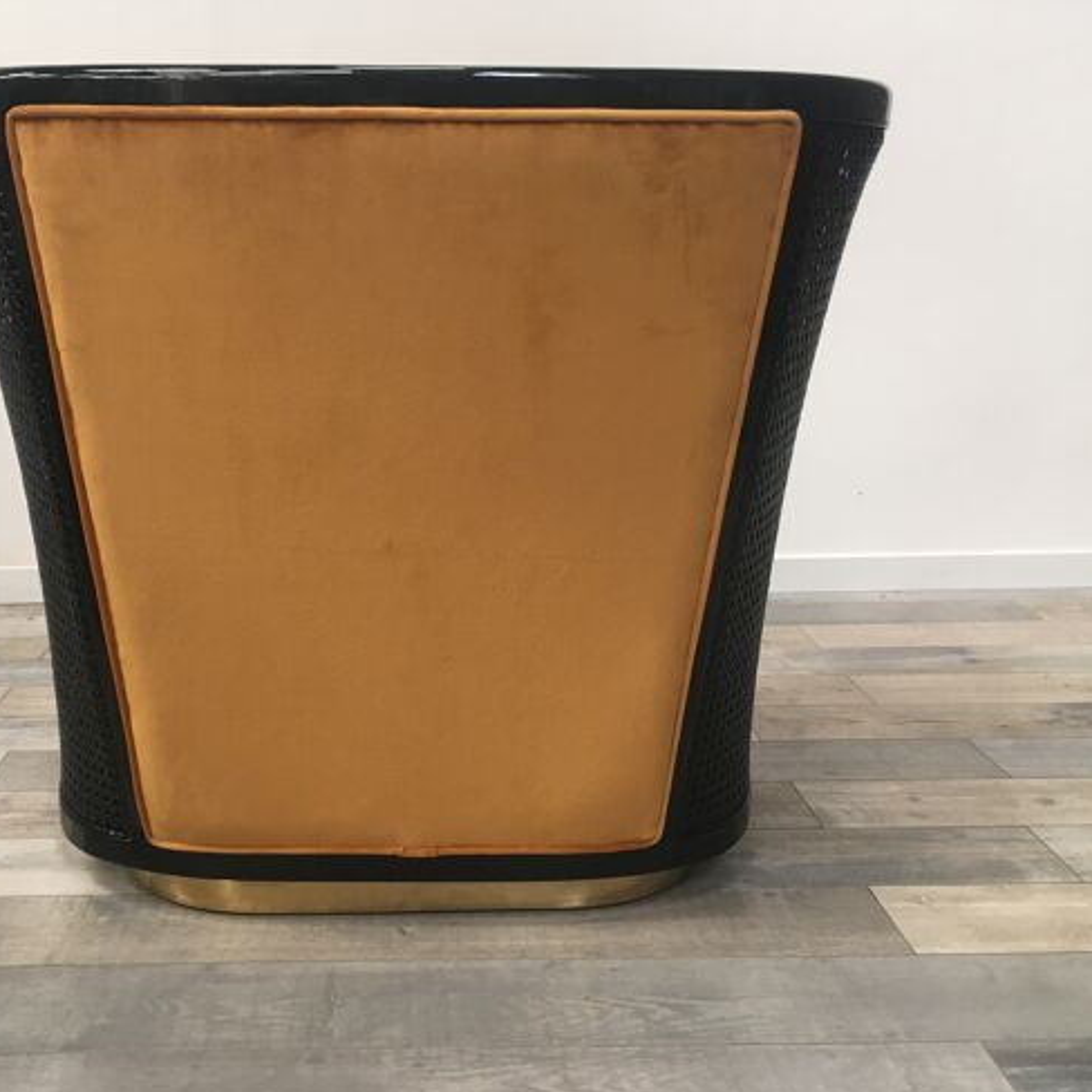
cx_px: 433
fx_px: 1249
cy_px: 553
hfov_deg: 46.9
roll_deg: -1.0
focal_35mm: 35
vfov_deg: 47.2
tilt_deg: -14.0
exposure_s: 1/33
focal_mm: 4.15
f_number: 2.2
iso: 50
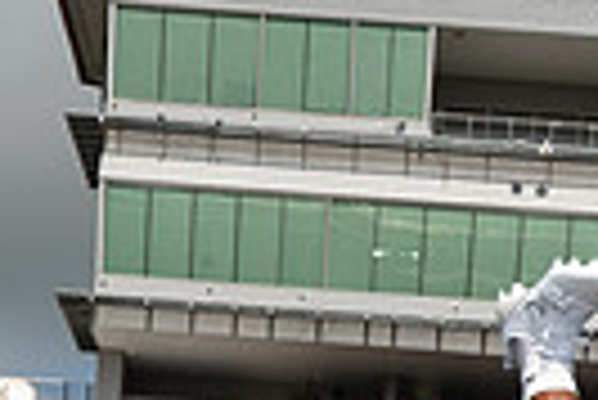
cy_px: 1002
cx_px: 396
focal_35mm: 152
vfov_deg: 8.2
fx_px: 2528
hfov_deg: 13.5
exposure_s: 1/250
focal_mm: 45
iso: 100
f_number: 11
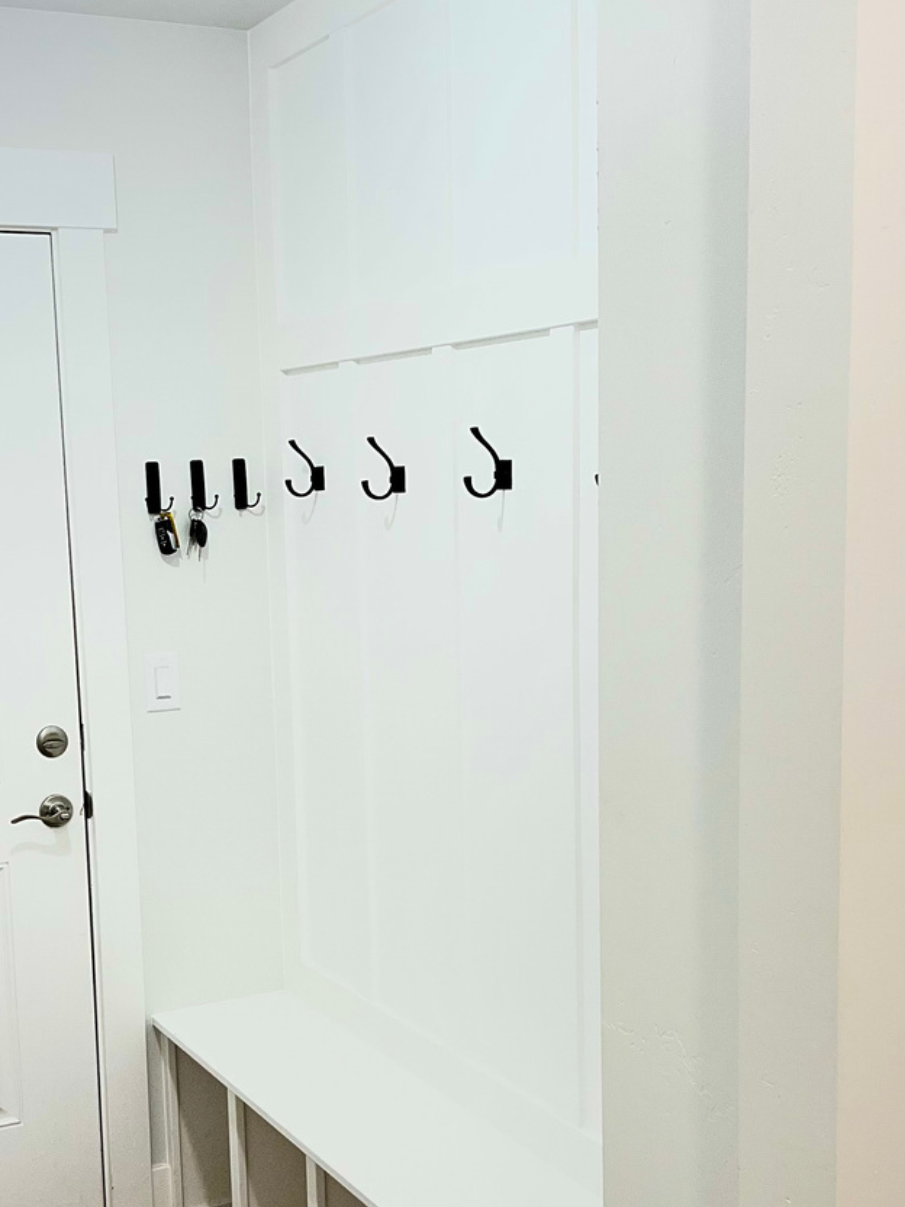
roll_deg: +1.6
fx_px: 1673
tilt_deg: -9.3
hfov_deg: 30.2
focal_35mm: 48
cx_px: 363
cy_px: 754
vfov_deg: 39.4
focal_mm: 5.7
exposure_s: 1/120
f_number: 1.5
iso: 64
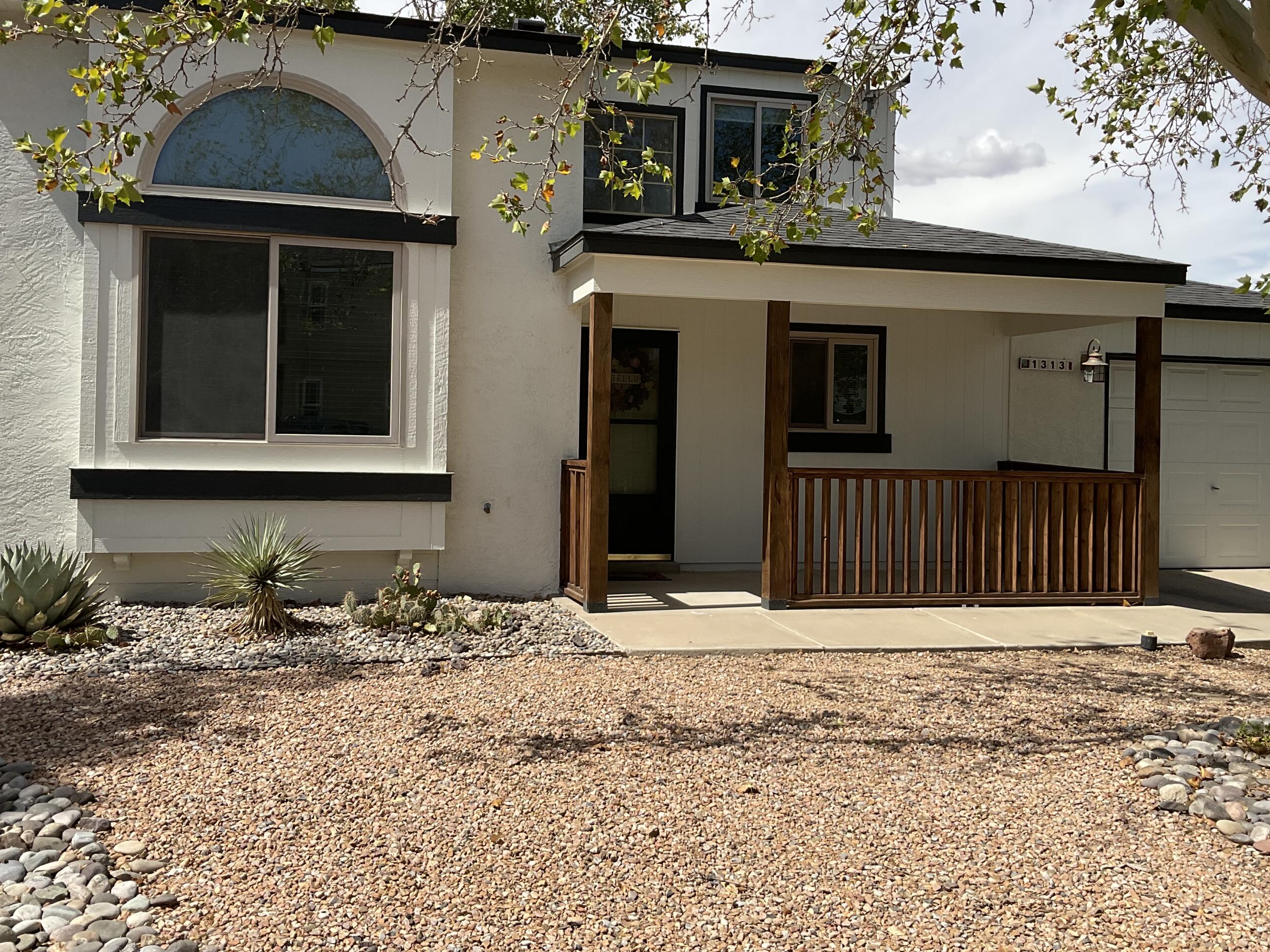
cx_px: 630
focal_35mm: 34
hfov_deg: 54.0
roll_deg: -1.3
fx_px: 1247
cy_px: 412
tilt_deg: +1.9
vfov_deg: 41.7
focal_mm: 3
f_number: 1.8
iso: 16
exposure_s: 1/2141
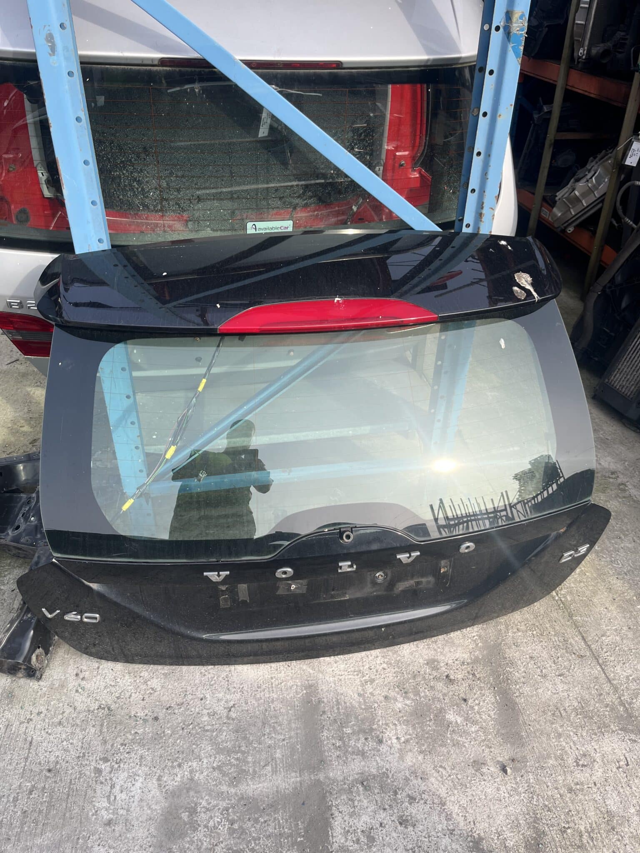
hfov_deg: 53.1
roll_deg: +0.2
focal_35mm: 26
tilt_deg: -33.5
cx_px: 320
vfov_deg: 67.3
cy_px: 426
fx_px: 641
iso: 50
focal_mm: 5.1
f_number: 1.6
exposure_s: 1/1106
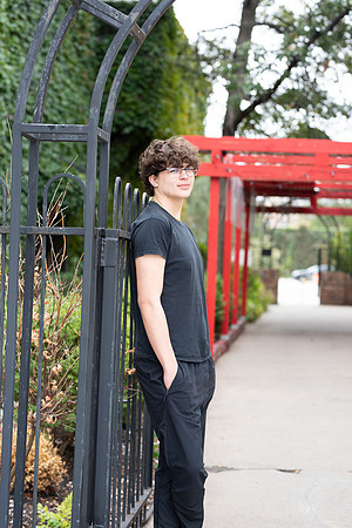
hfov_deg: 16.1
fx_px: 1247
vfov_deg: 23.9
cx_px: 176
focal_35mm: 85
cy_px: 264
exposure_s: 1/125
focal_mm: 85
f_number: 3.5
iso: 160
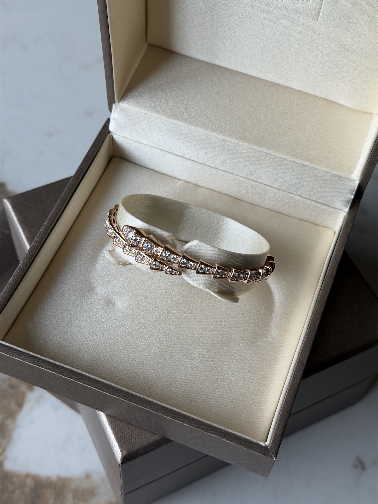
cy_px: 252
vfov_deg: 39.7
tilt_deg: -59.7
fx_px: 699
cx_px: 189
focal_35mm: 48
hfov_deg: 30.3
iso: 80
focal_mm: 6.76
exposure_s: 1/121
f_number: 1.78
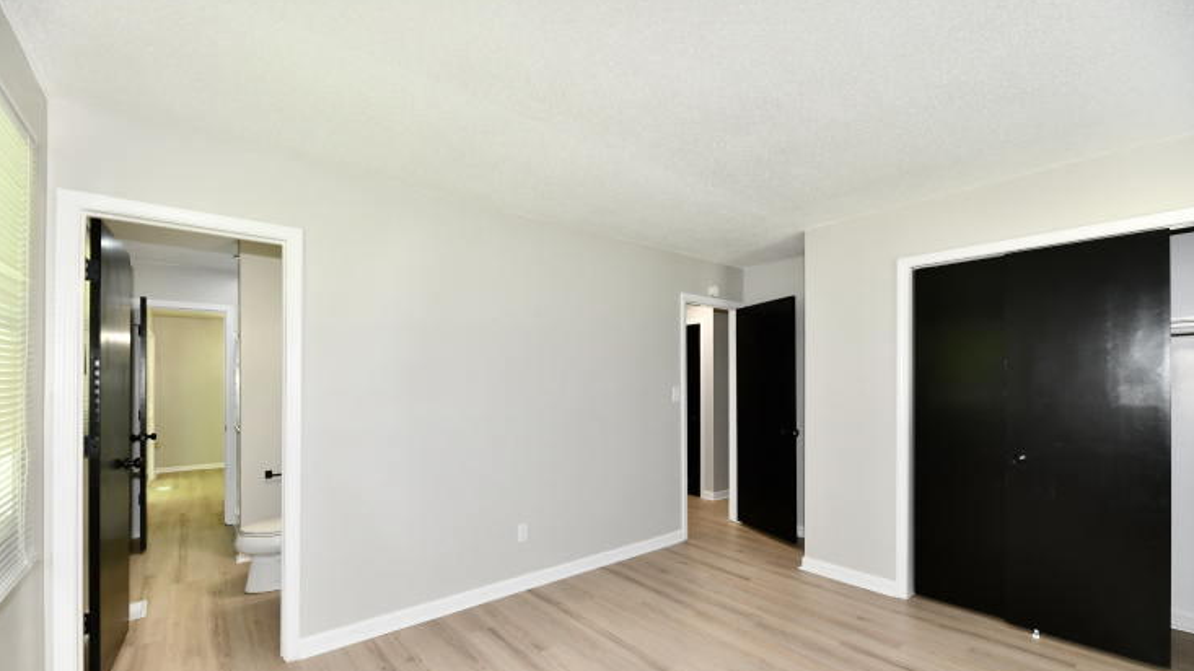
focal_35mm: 15
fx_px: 475
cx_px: 595
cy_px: 399
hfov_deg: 103.0
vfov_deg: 69.9
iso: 640
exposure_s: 1/60
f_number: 6.3
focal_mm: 14
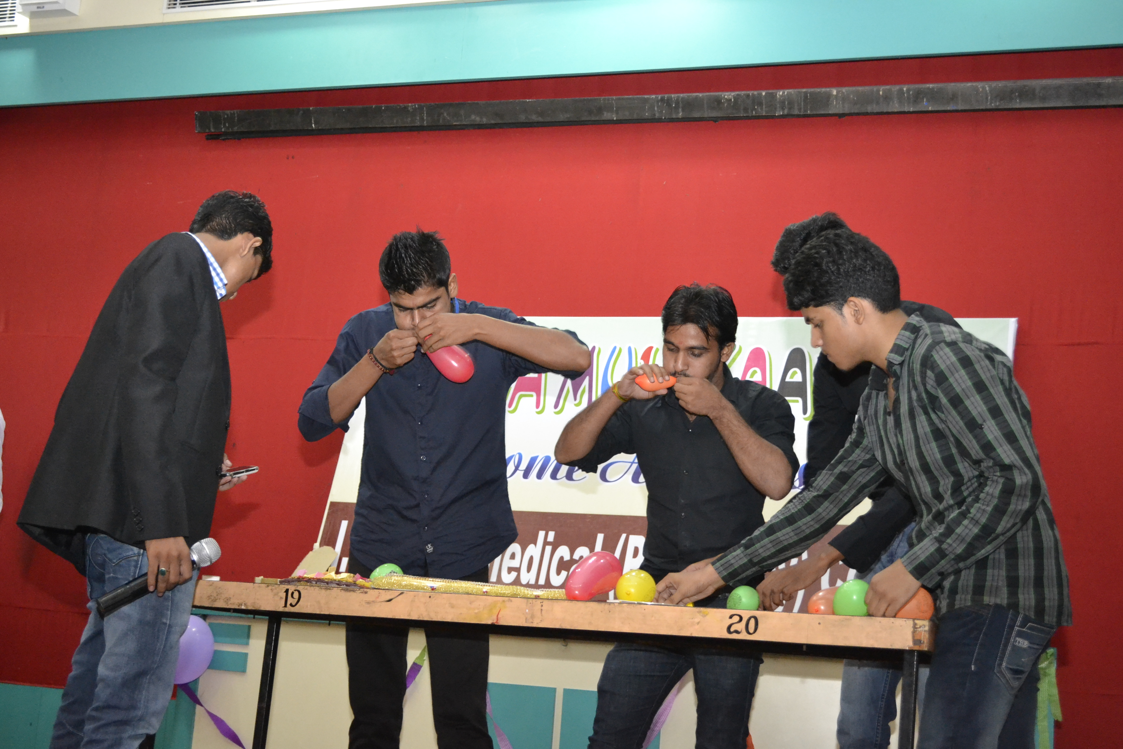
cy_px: 374
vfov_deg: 26.5
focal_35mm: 51
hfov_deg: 38.9
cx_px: 562
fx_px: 1591
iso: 3200
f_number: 5
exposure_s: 1/60
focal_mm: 34
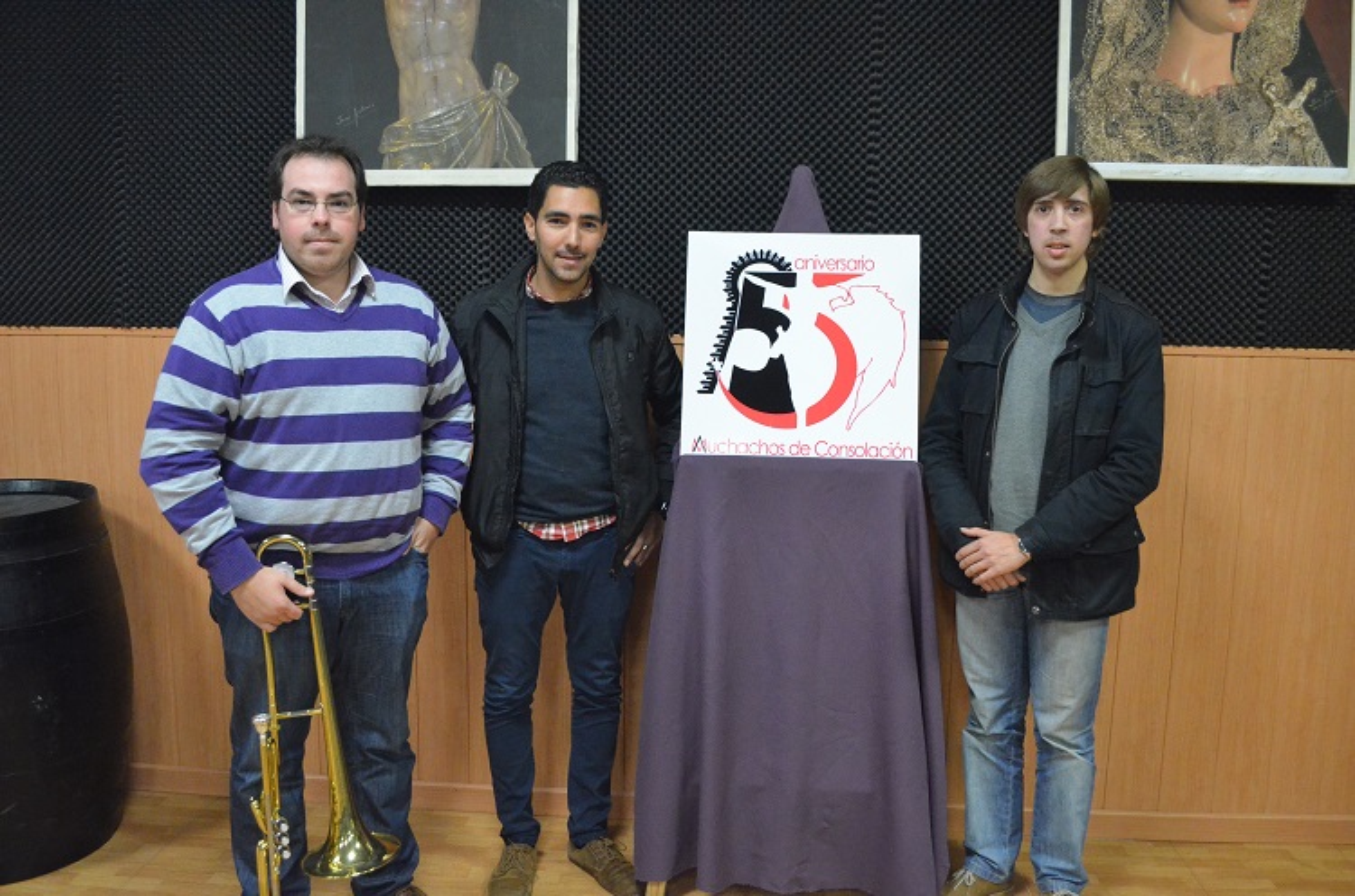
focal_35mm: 30
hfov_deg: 62.1
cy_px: 448
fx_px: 1126
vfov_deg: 43.4
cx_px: 678
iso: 5000
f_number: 4
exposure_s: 1/80
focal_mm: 20
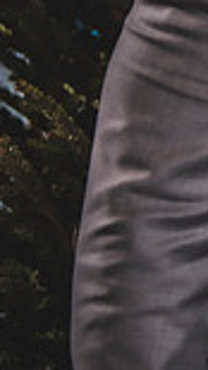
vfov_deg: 9.6
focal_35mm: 221
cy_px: -66
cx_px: 669
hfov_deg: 5.1
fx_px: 2170
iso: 200
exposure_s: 1/160
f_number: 2.8
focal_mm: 56
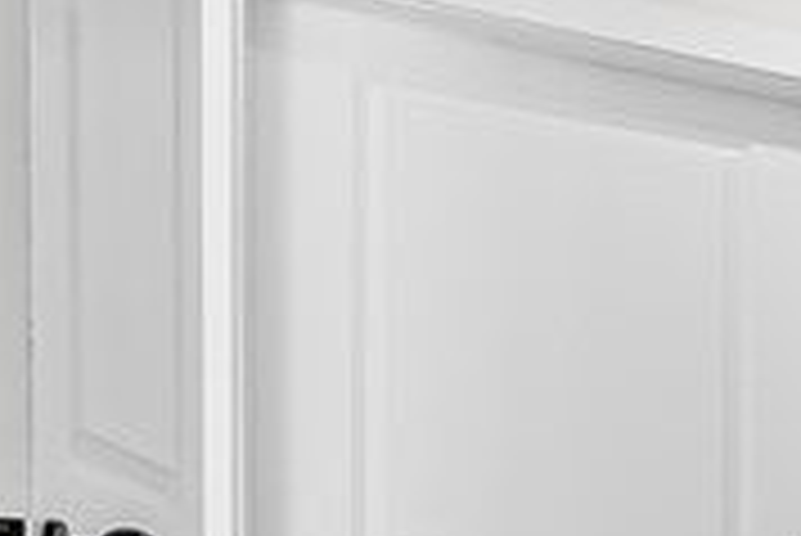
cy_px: 721
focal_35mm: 73
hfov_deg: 13.1
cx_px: 2167
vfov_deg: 17.4
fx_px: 1626
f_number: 9
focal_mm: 12
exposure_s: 1/5
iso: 200
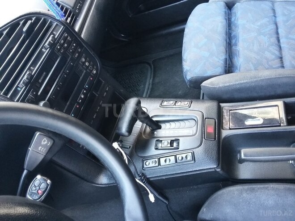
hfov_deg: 58.4
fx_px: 264
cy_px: 110
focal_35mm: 31
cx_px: 148
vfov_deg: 45.4
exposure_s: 1/17
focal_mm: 3.3
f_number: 2.2
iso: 250
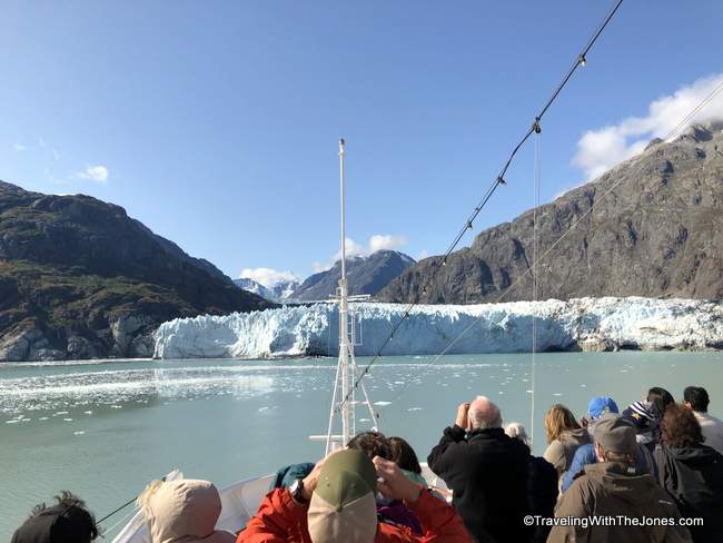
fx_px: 585
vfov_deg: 49.8
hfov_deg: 63.4
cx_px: 362
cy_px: 272
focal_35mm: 28
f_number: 1.8
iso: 20
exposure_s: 1/2857
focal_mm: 3.99
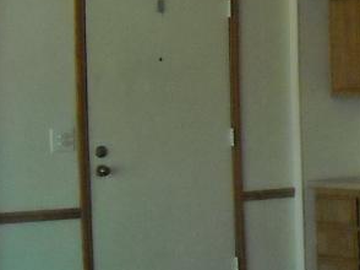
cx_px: 622
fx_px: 1268
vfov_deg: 12.1
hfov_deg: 14.5
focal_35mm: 122
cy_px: 82
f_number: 2.8
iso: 800
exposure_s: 1/161
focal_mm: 5.7
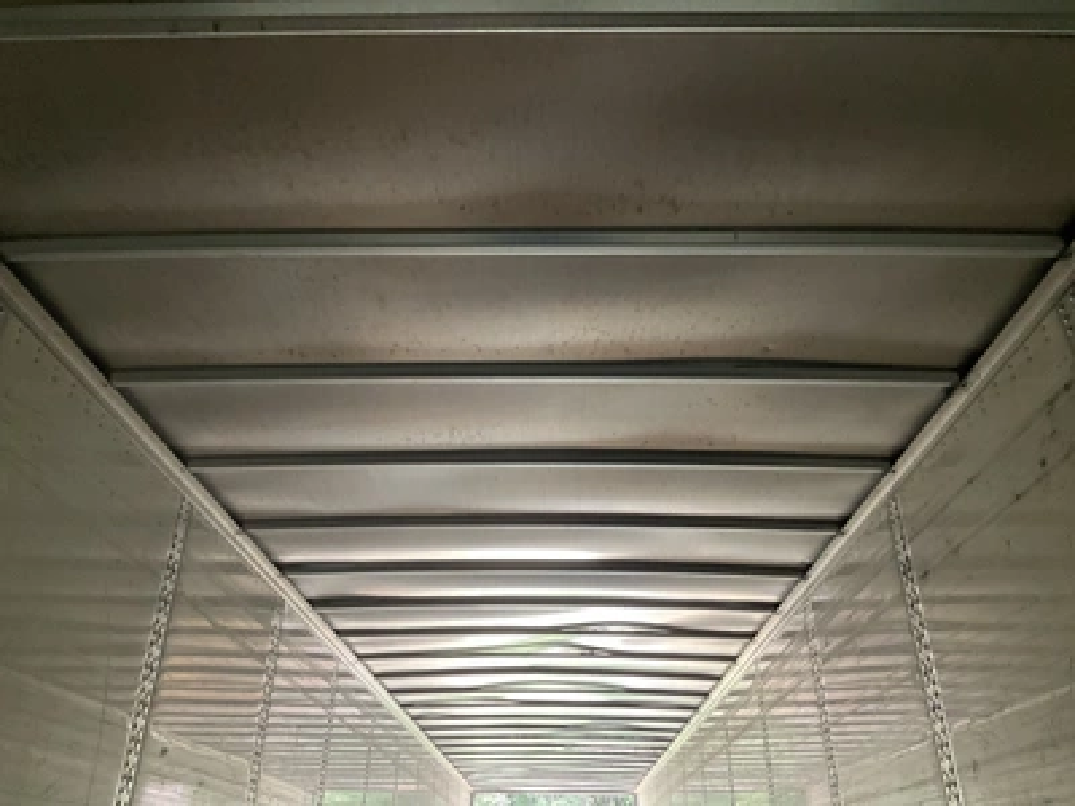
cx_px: 538
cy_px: 403
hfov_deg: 61.7
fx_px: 901
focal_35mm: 29
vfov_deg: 48.2
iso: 250
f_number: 1.8
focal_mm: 3
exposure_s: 1/60
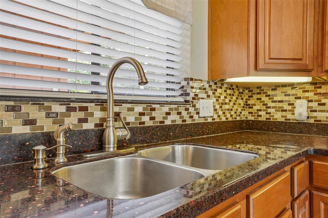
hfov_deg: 73.8
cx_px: 164
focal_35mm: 24
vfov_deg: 53.1
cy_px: 109
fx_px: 219
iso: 400
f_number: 8
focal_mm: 24
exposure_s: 1/20
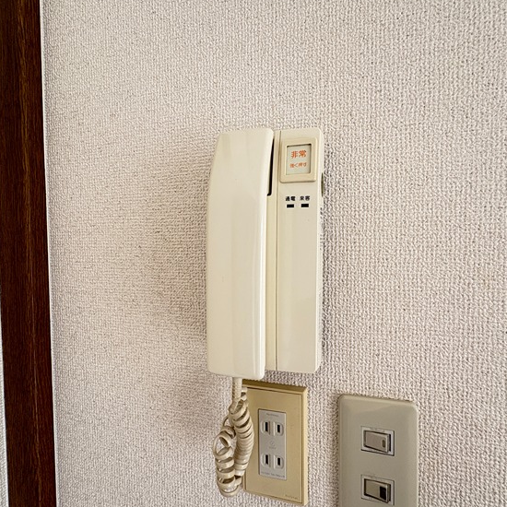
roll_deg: +0.9
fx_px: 298
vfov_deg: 80.7
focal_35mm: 18
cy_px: 264
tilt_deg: -1.9
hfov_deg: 80.6
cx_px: 272
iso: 160
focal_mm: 2.22
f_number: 2.2
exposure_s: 1/99
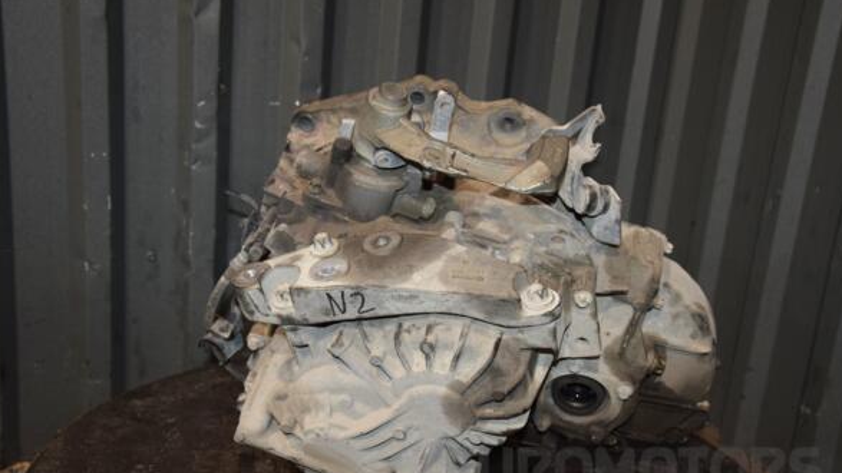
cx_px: 419
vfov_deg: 26.5
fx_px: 1005
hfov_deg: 45.5
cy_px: 278
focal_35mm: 45
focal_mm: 28
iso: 800
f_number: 5
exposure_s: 1/60
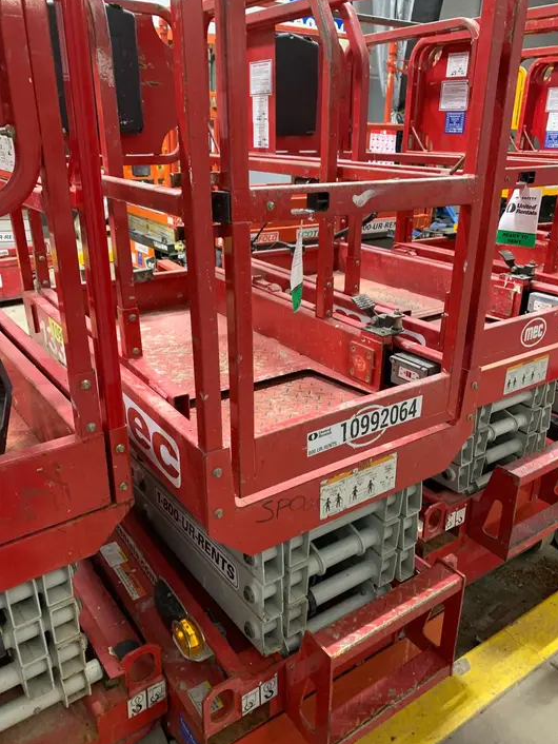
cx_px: 288
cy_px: 366
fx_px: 580
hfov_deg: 51.4
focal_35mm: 27
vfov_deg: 65.3
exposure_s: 1/53
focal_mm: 4.25
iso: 400
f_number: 1.8
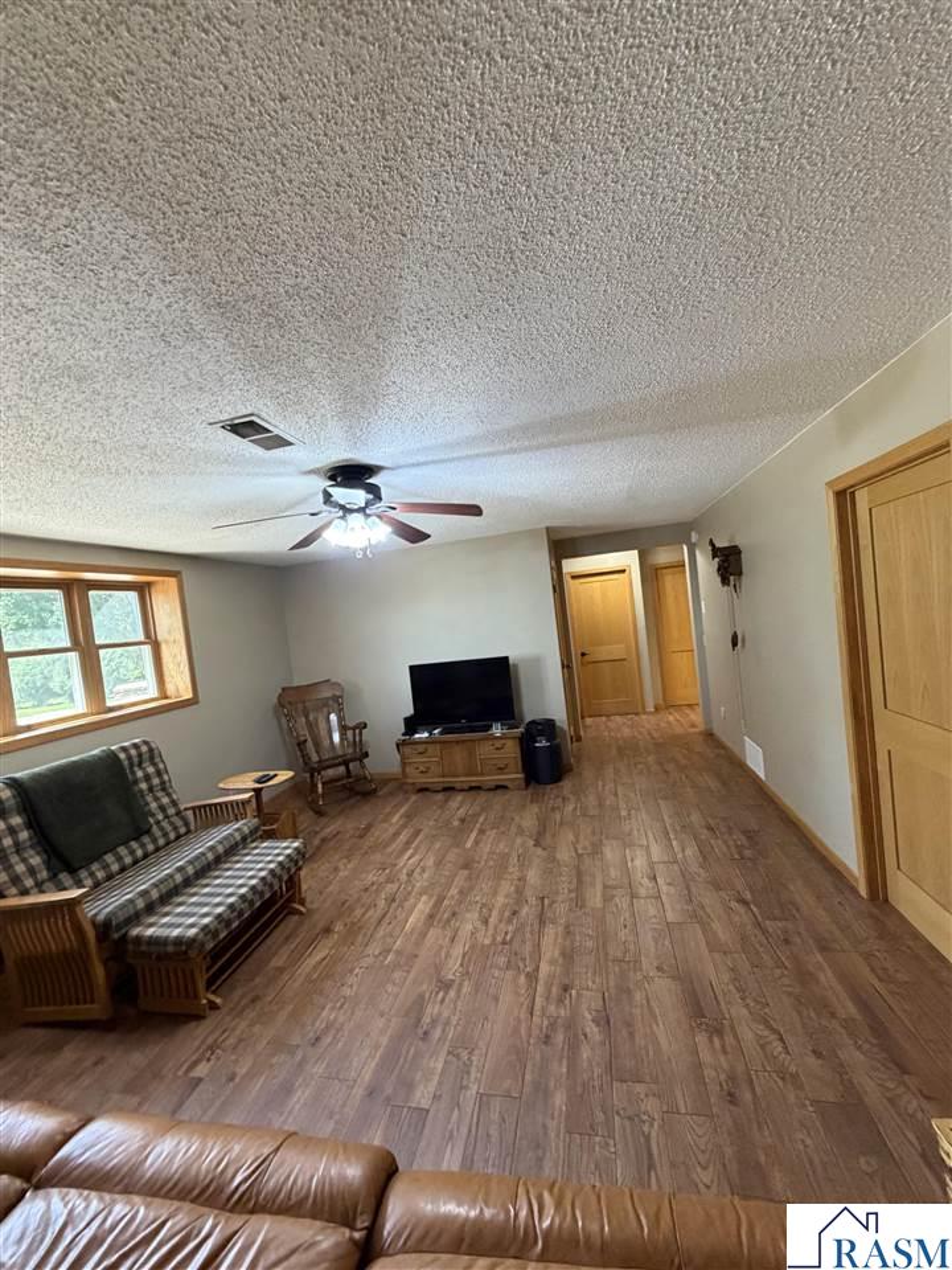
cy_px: 635
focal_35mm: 14
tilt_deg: -2.9
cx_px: 476
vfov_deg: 102.1
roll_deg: +5.1
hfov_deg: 85.7
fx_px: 513
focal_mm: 2.22
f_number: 2.2
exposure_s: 1/60
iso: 400
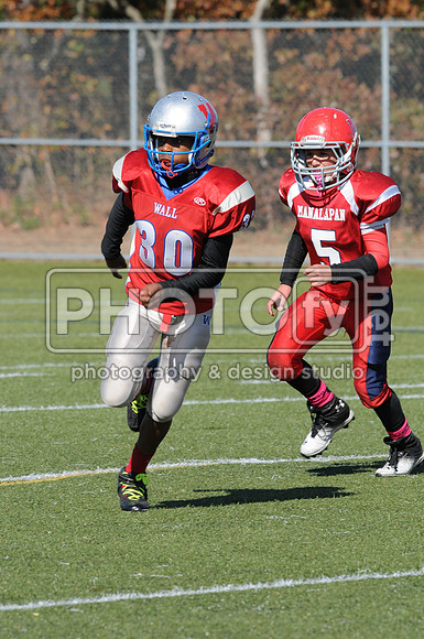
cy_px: 320
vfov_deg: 4.6
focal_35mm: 450
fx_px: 7973
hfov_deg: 3.0
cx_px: 212
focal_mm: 300
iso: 200
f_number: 8
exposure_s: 1/500
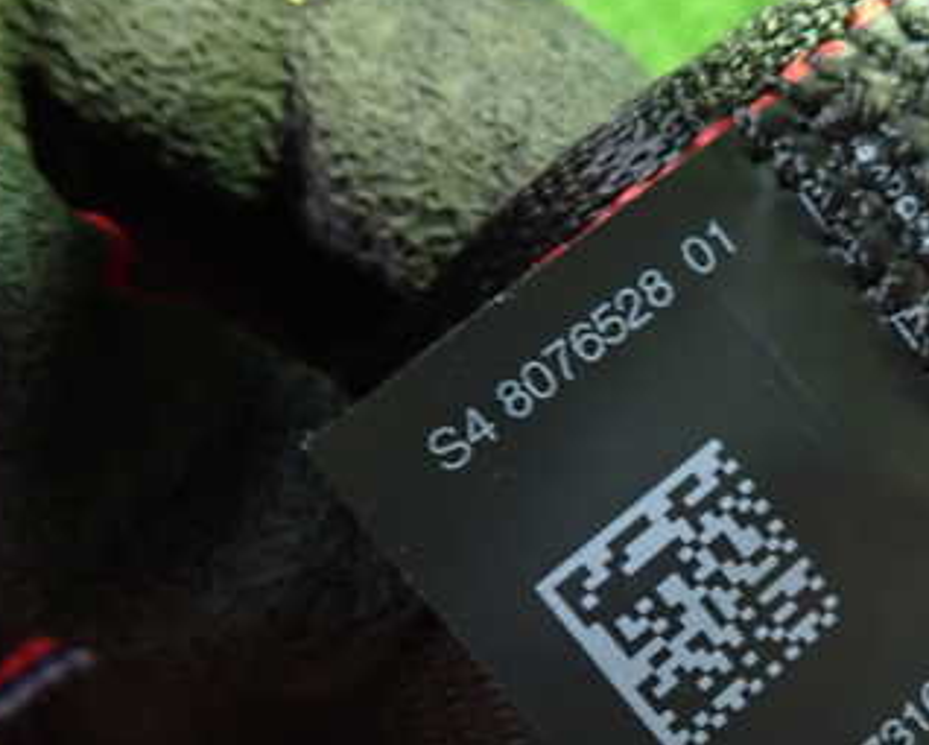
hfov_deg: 38.8
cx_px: 739
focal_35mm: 46
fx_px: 1266
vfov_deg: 32.4
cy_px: 523
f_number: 2
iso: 640
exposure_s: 1/30
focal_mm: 4.5
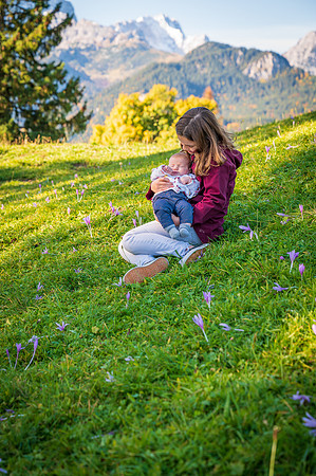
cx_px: 158
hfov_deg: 19.4
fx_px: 924
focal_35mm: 70
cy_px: 238
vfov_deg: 28.9
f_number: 5
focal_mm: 70
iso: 200
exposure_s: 1/400
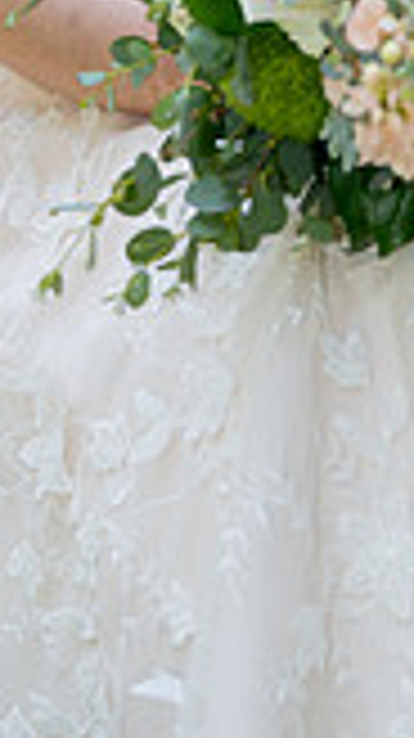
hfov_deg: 11.1
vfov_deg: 18.5
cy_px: -176
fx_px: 2132
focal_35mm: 109
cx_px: 243
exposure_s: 1/250
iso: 250
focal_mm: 38
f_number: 4
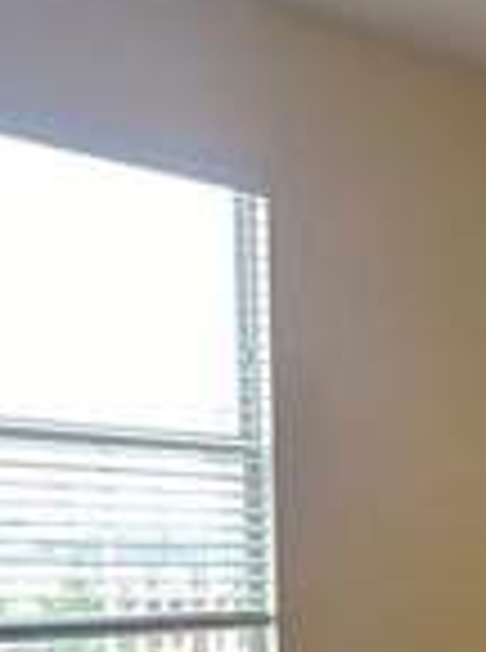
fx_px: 1166
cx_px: 630
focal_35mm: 62
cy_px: 688
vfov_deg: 28.8
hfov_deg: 21.3
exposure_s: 1/120
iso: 250
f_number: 2.2
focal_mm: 2.22
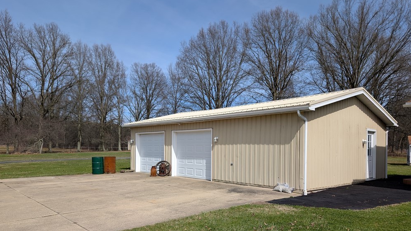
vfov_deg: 42.4
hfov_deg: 69.9
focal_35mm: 27
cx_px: 204
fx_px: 294
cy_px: 151
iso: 18
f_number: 1.68
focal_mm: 6.9
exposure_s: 1/1912
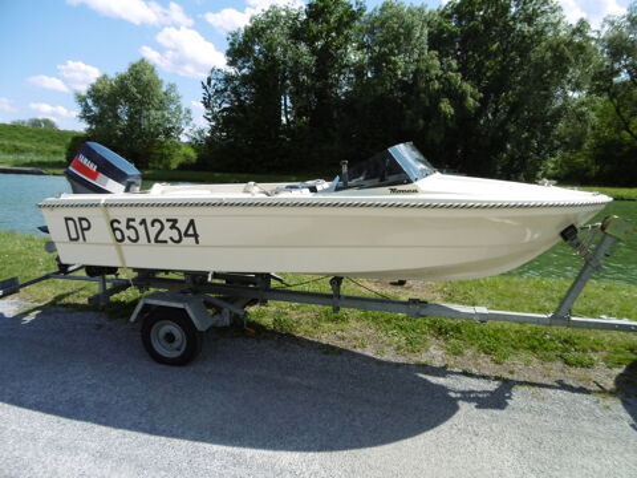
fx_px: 442
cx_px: 318
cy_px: 239
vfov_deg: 56.8
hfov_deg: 71.6
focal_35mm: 24
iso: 100
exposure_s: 1/800
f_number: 3.1
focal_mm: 4.3
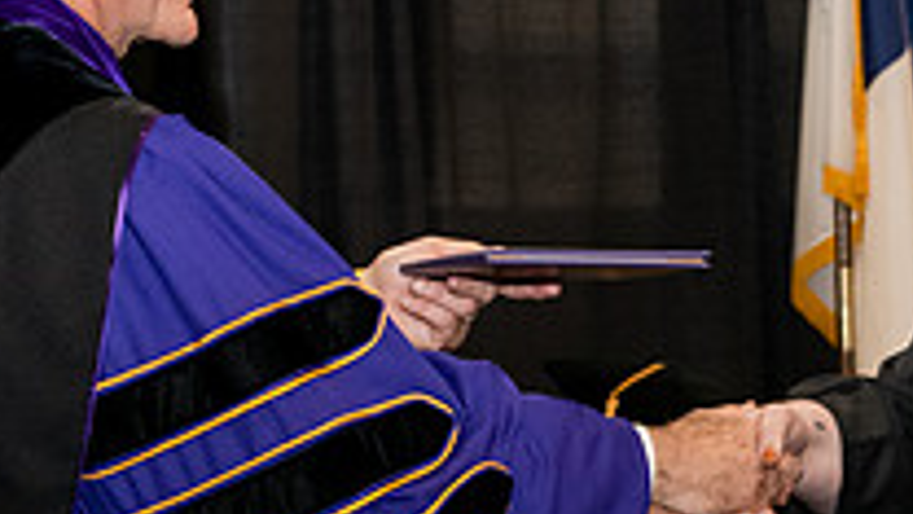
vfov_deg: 5.9
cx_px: 852
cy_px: 336
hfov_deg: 10.4
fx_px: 4963
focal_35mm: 205
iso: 2000
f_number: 5.6
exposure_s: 1/200
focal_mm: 70
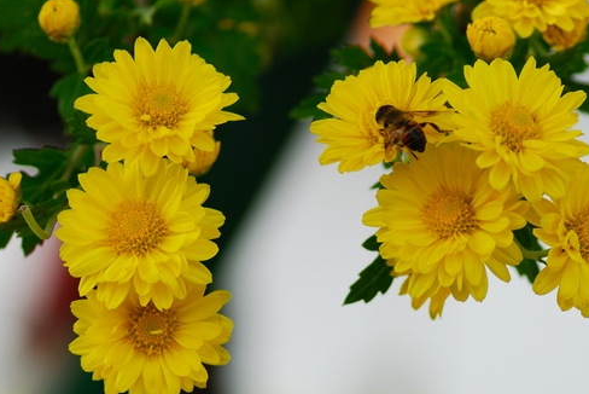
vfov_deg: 5.5
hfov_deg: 8.3
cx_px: 237
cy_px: 207
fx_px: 4076
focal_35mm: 249
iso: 100
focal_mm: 90
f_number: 4.5
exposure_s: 1/500
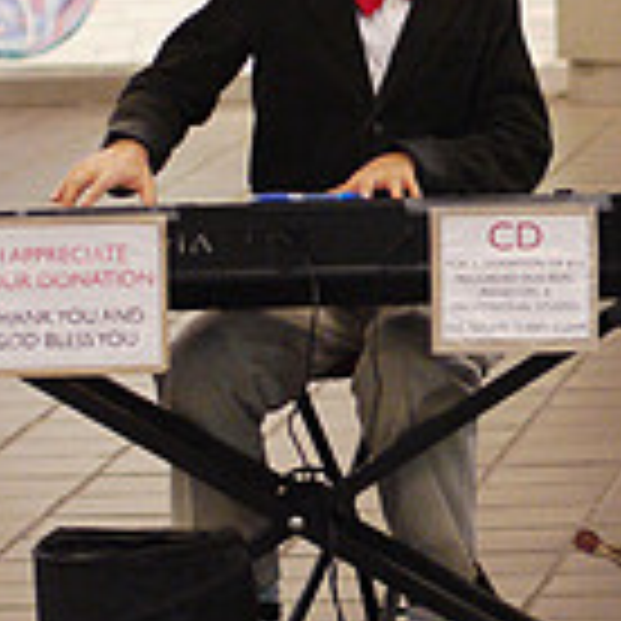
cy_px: 178
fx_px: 6779
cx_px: 864
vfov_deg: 5.2
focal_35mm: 334
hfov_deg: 5.2
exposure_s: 1/125
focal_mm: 45
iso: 800
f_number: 1.8
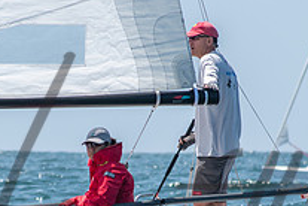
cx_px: 104
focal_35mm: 716
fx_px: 6125
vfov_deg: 1.9
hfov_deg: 2.9
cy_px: 221
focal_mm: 160
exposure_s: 1/1000
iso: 200
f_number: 6.3
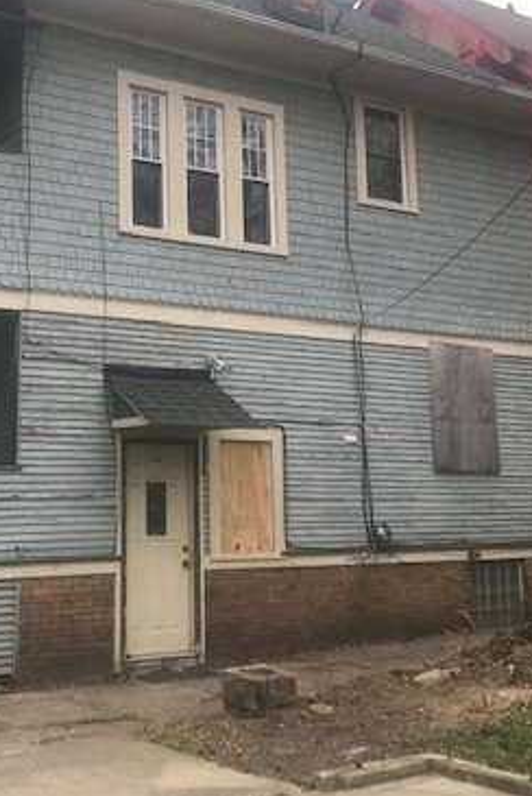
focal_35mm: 51
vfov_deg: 38.7
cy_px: 323
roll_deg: +0.6
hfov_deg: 26.3
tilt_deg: +11.2
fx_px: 1128
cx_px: 161
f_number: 1.8
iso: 20
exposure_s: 1/471
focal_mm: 3.99
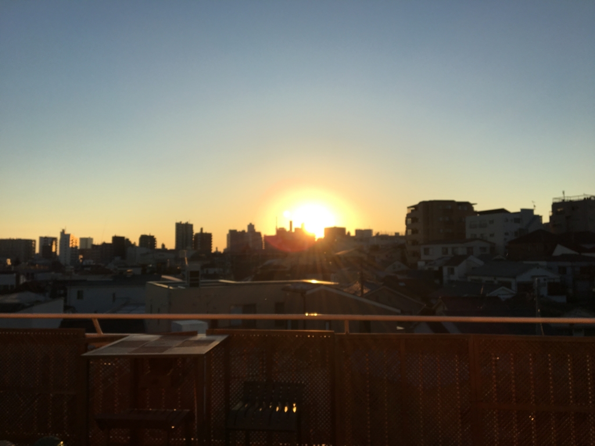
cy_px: 223
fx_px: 498
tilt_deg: +4.1
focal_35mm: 29
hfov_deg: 61.7
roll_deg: -0.6
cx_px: 298
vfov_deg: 48.2
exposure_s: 1/1709
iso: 25
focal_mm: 4.15
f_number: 2.2
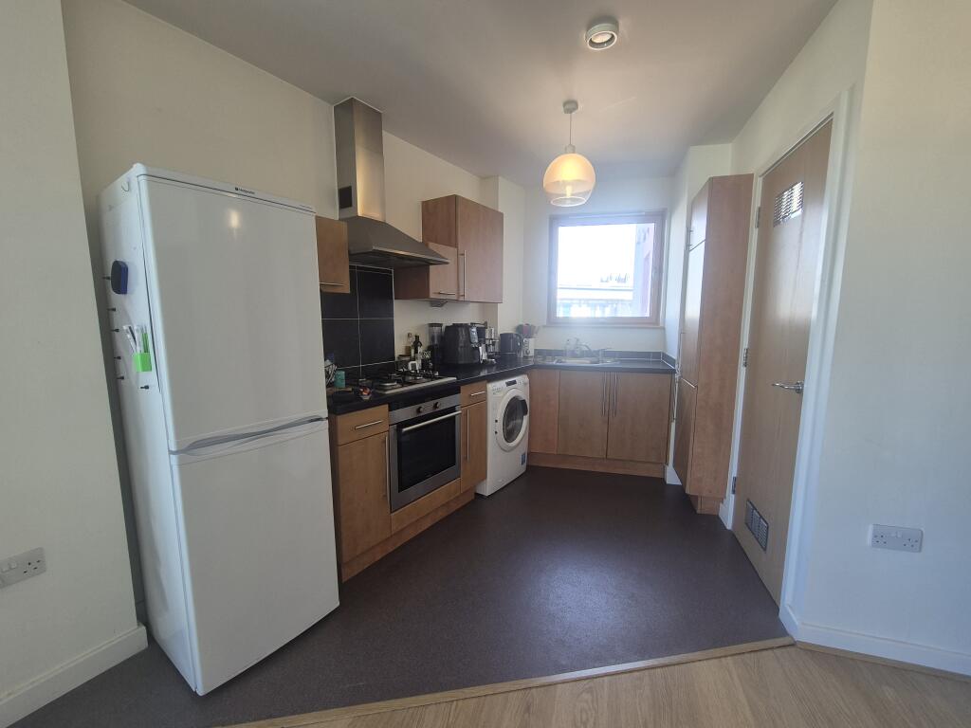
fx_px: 365
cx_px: 486
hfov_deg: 106.2
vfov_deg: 89.9
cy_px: 364
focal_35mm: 13
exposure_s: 1/100
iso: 80
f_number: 2.2
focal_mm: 2.2
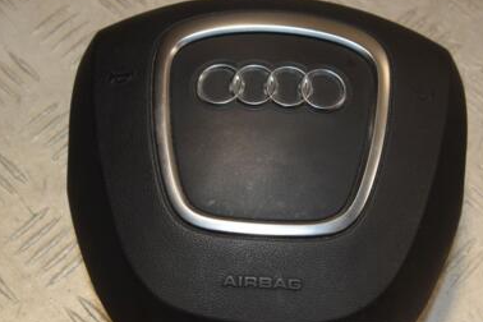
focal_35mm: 81
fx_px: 1087
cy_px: 175
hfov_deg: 25.0
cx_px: 270
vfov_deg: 16.9
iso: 800
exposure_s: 1/200
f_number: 7.1
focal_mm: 34
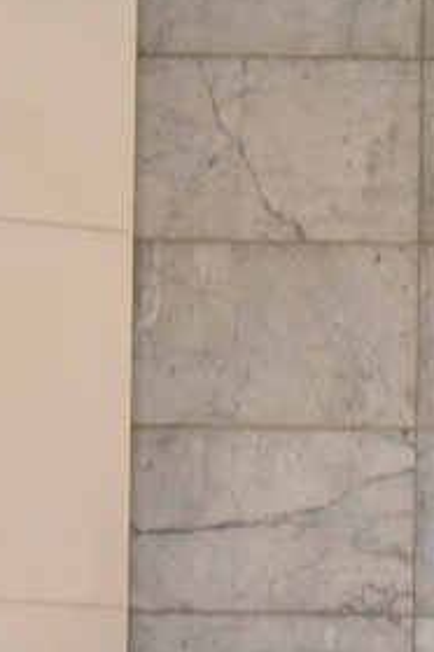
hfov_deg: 4.3
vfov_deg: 6.5
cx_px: 586
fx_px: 5732
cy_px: 810
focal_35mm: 317
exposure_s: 1/125
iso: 3200
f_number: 5.6
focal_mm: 46
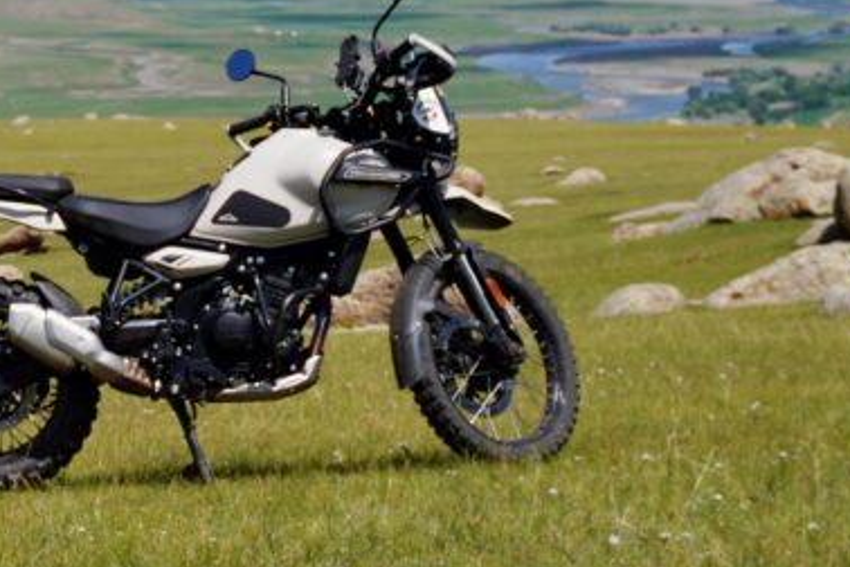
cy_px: 24
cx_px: -198
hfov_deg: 10.0
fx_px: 4793
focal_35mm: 203
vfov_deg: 6.7
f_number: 9
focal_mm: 50
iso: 100
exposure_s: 1/400
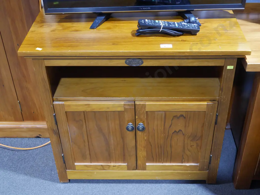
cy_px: 98
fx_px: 361
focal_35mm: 48
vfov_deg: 30.3
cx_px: 130
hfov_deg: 39.6
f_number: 5.2
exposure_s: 1/60
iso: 1600
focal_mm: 24
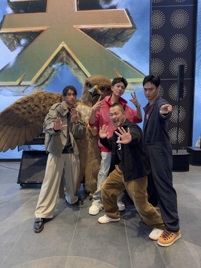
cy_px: 134
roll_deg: +0.4
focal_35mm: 24
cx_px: 100
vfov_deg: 71.6
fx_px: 186
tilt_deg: -7.3
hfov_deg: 56.8
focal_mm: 6.86
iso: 250
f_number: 1.78
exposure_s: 1/60
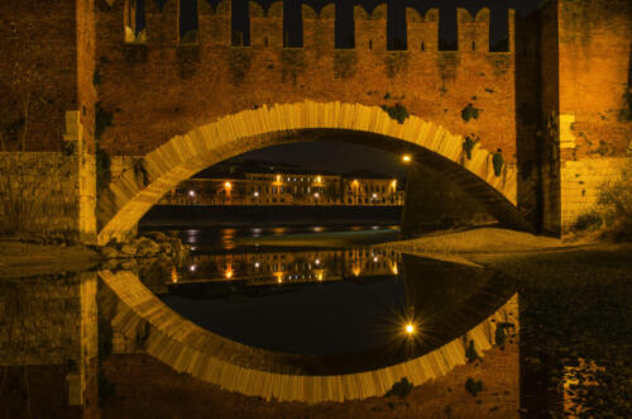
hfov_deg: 42.4
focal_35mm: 46
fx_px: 815
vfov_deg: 28.8
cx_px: 316
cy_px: 210
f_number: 22
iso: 200
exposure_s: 30
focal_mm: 31
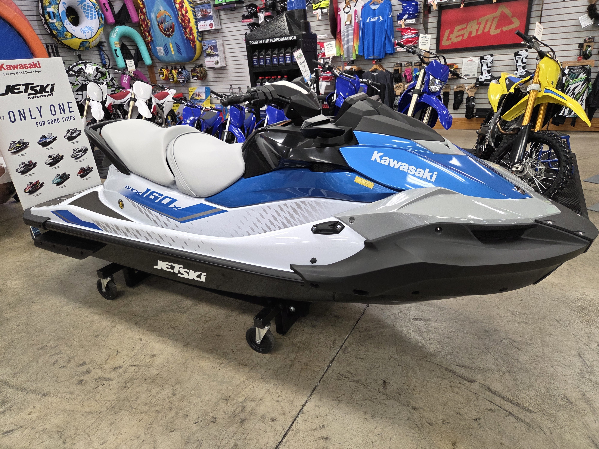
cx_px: 300
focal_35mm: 23
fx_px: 398
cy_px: 224
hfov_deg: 73.9
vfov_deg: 58.9
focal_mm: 5.4
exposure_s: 1/120
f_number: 1.8
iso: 200
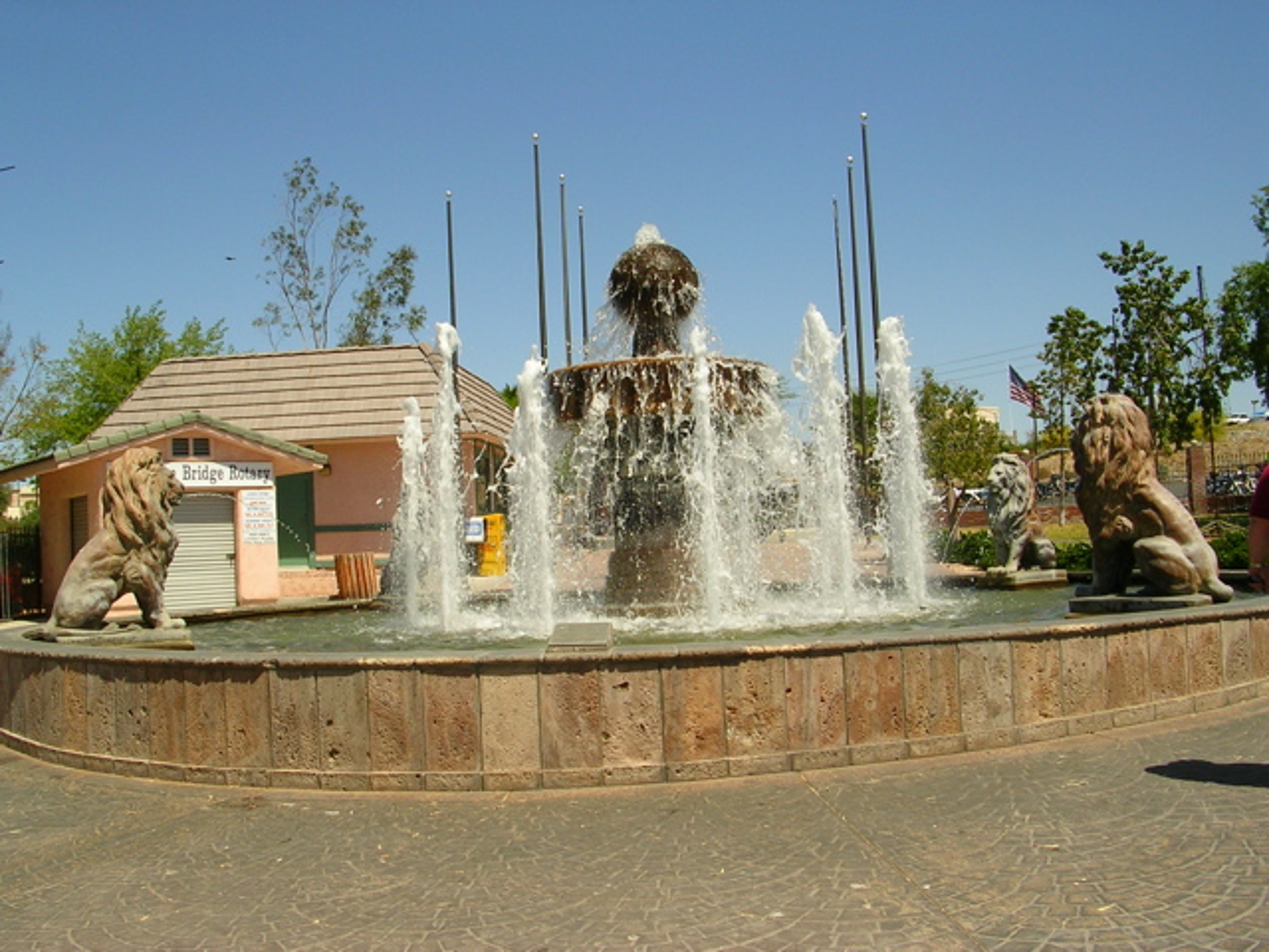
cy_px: 476
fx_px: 1393
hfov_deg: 49.0
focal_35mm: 38
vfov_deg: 37.7
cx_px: 634
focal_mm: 5.8
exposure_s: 1/410
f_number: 5.6
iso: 50
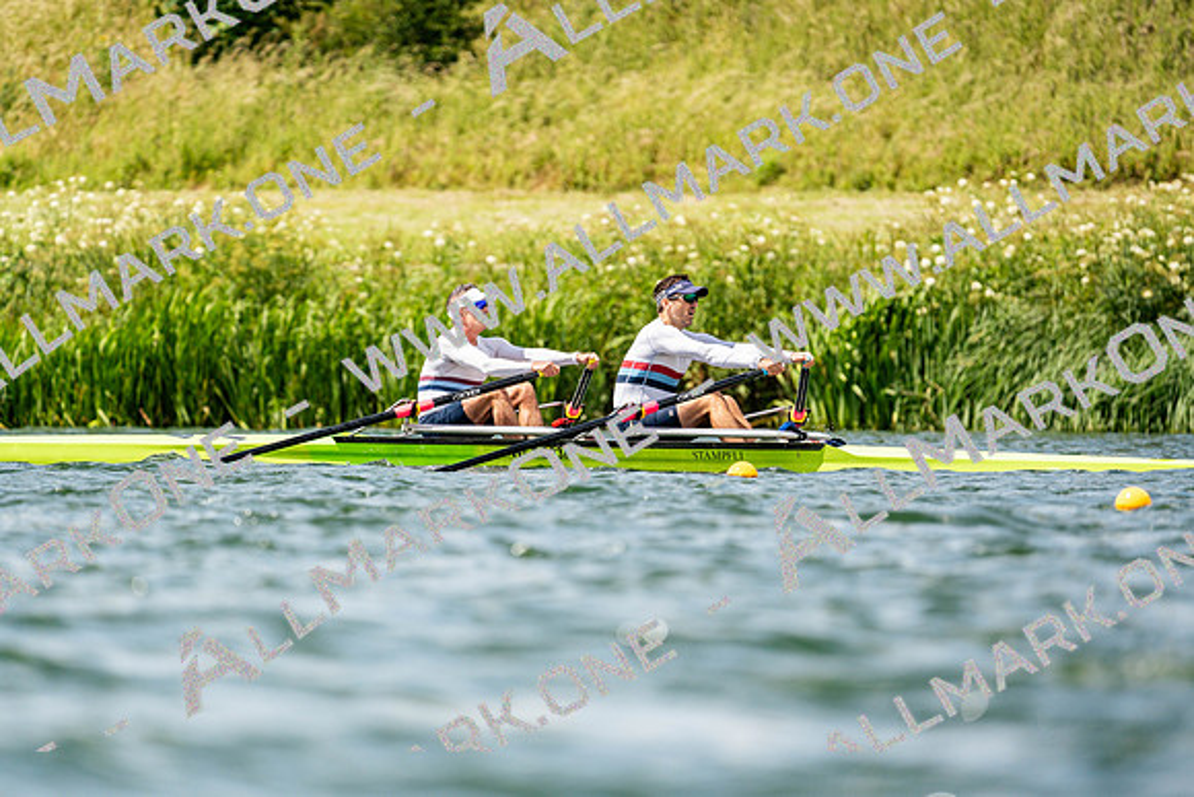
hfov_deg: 3.4
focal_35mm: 600
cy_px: 398
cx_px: 597
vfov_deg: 2.3
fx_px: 19904
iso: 320
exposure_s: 1/2000
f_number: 6.3
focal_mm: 600
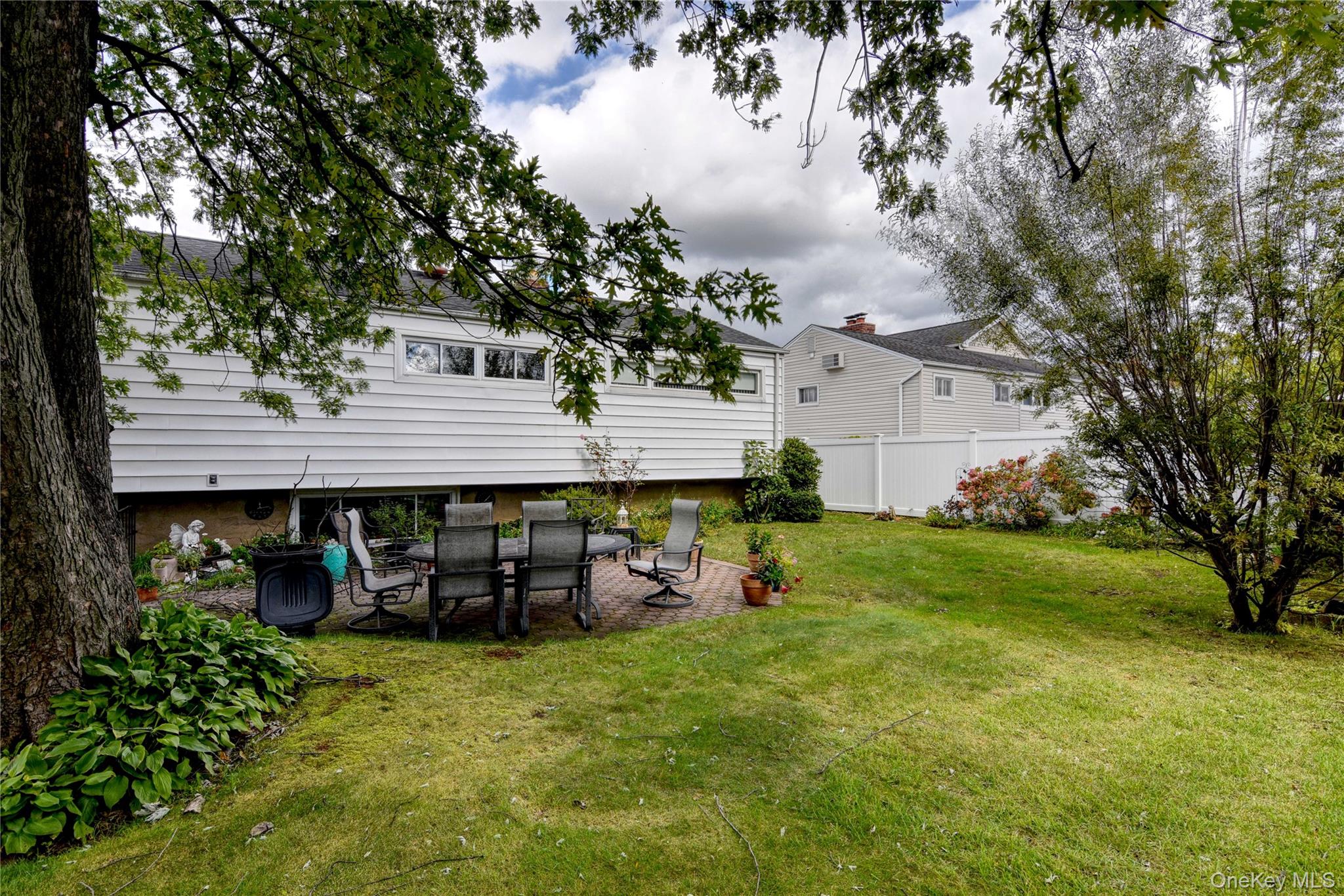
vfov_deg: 72.0
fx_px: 616
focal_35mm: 16
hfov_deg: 95.0
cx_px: 672
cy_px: 448
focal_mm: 11
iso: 320
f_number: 9
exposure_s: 1/500
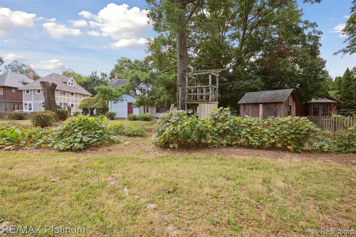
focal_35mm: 17
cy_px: 118
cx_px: 178
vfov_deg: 70.3
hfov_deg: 93.3
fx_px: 168
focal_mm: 17
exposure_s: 1/60
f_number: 9
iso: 400
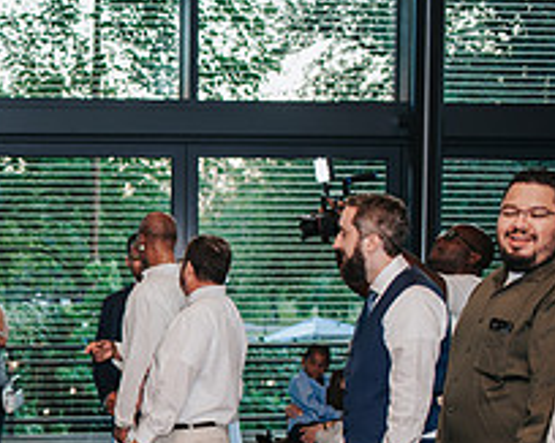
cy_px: 442
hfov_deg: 17.7
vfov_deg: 15.3
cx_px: -229
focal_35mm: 99
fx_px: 1625
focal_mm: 35
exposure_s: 1/160
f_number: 2.8
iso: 450
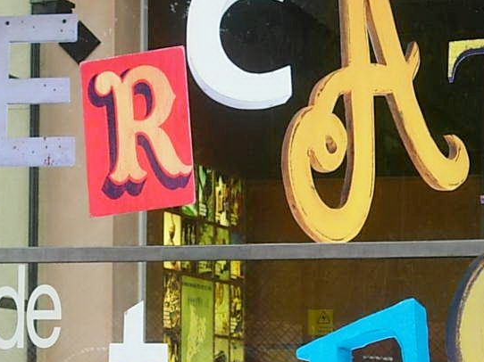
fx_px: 2166
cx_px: 233
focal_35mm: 155
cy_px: 256
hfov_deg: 12.7
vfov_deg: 9.6
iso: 79
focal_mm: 17
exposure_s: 1/82.9
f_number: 4
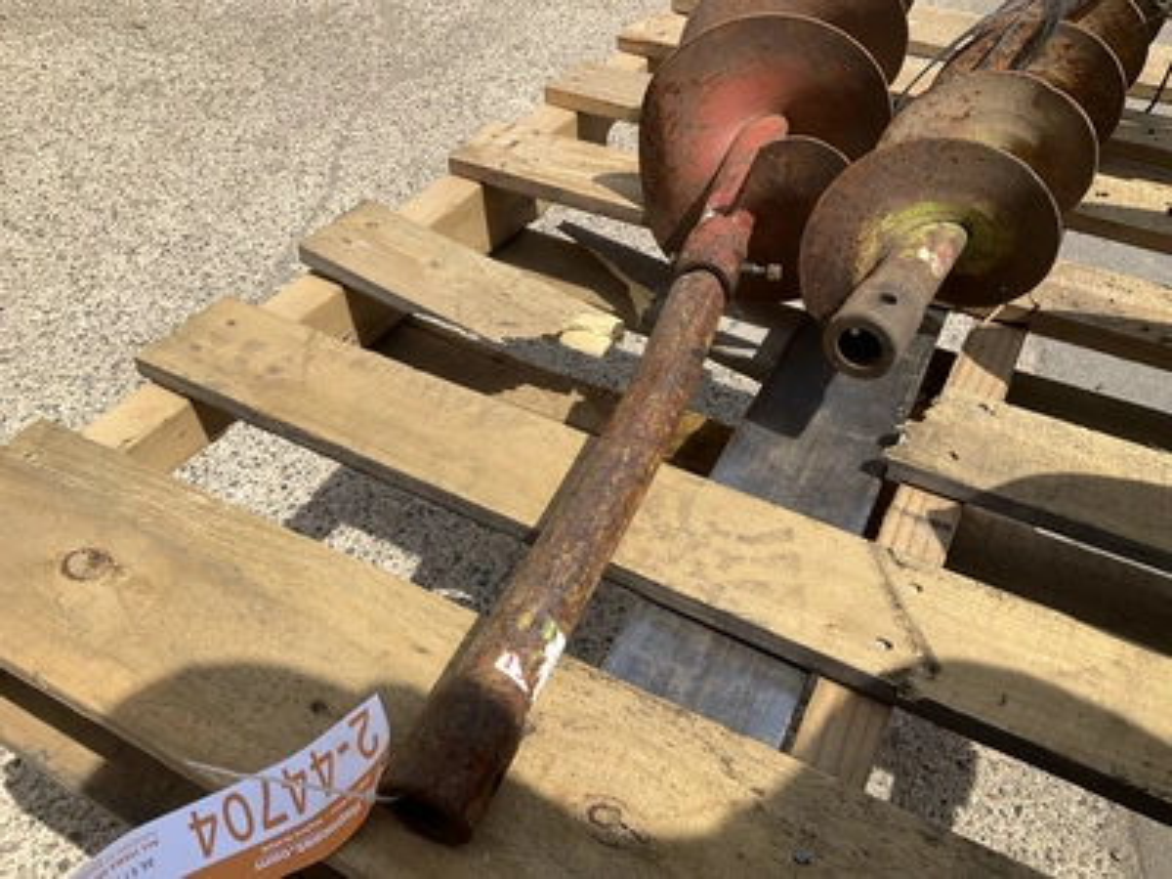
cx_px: 586
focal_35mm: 29
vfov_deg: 48.2
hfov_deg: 61.7
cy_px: 440
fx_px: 982
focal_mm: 3
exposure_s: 1/1912
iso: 25
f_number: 1.8
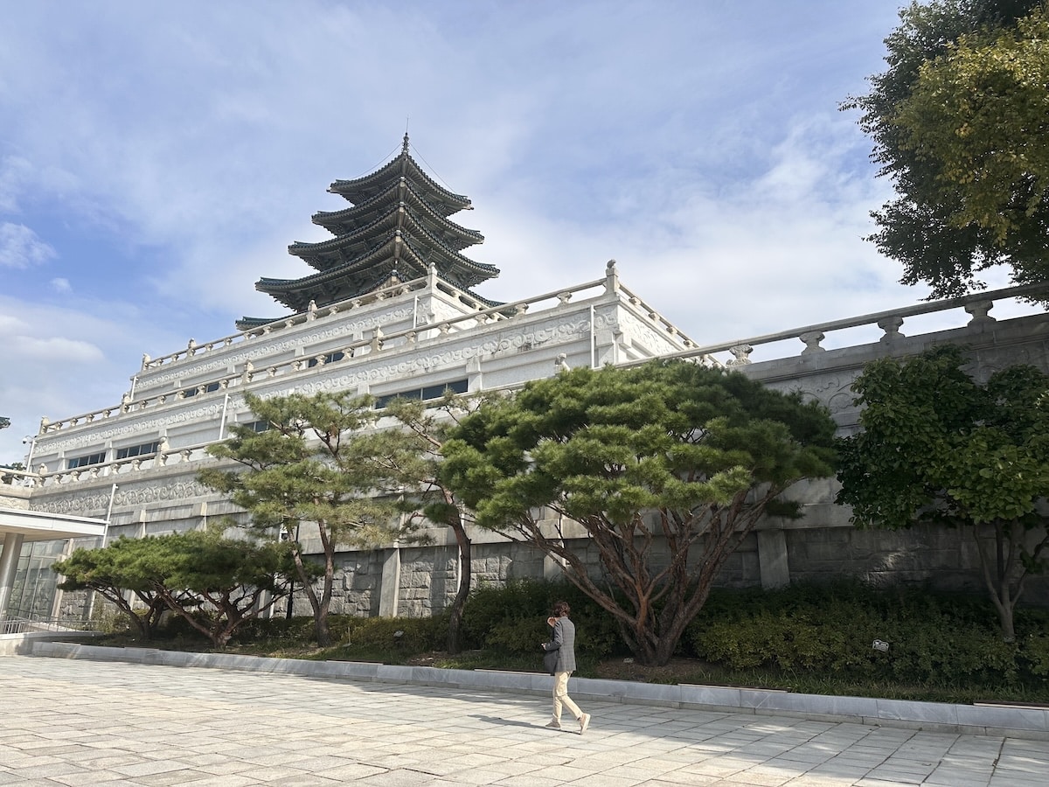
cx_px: 524
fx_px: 727
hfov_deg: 71.6
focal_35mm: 24
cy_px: 394
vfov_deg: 56.8
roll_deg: -1.7
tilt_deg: +17.6
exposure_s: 1/5000
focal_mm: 6.86
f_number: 1.78
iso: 80
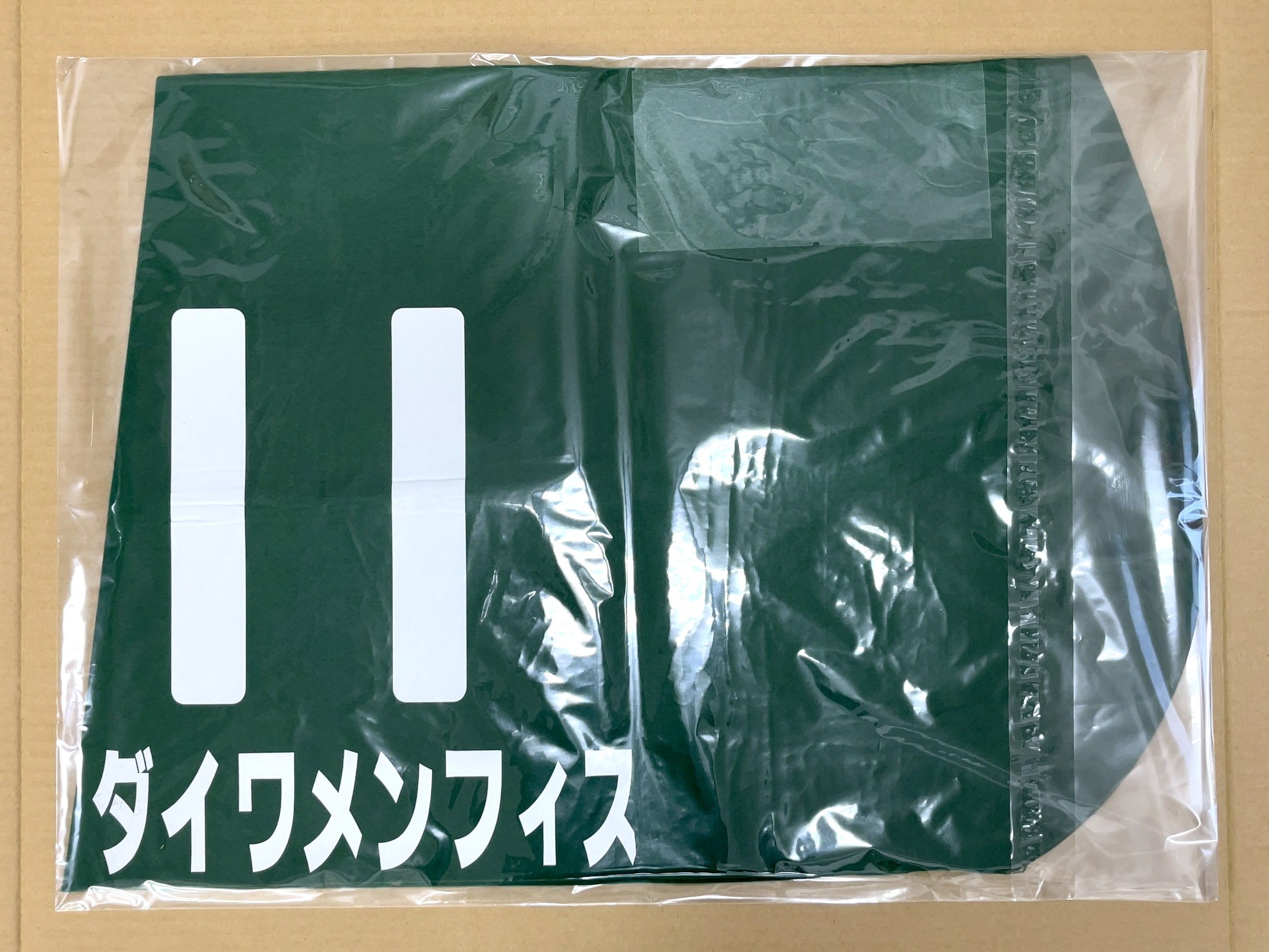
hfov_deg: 67.3
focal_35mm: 26
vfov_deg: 53.1
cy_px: 476
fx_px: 953
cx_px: 634
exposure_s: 1/60
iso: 100
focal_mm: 5.1
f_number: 1.6
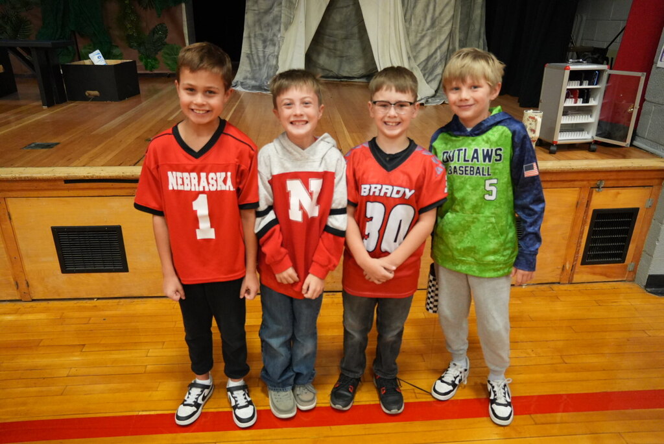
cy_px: 222
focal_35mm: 27
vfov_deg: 48.0
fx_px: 498
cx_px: 332
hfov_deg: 67.4
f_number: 3.5
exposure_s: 1/160
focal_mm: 18
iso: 2500
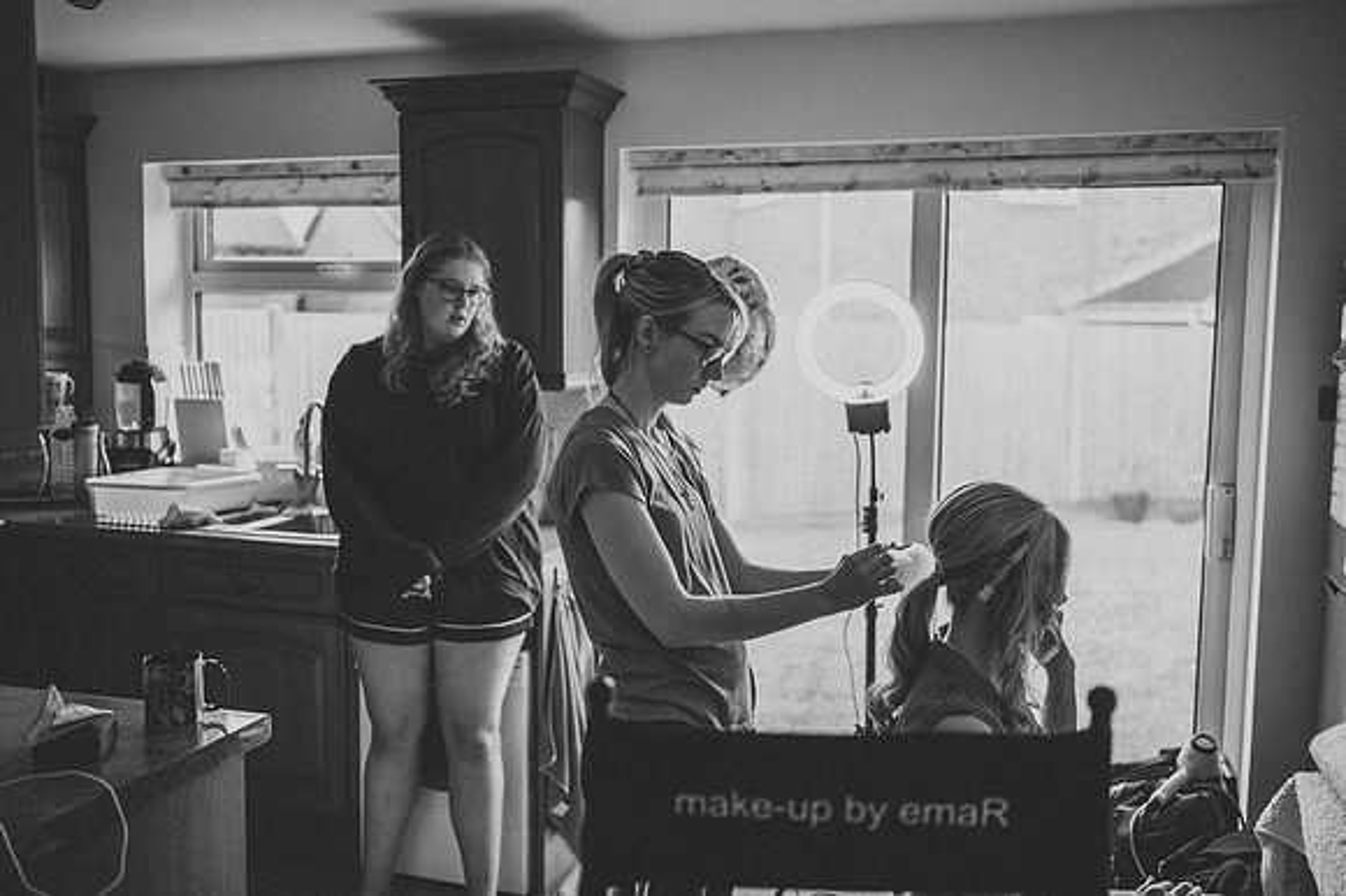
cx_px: 673
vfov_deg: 37.8
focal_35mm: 35
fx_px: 1308
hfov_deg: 54.5
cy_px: 448
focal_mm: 35
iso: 100
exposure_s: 1/500
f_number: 1.8
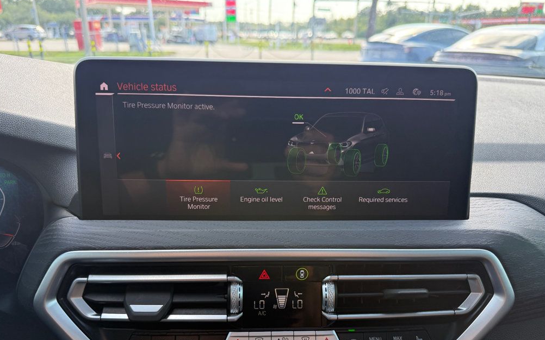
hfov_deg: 70.4
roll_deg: -1.0
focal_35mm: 26
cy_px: 203
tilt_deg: -22.1
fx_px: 386
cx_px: 274
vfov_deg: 47.3
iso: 100
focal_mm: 6.76
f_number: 1.78
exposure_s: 1/336
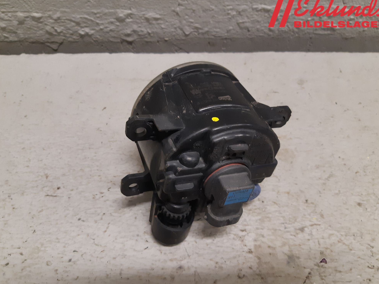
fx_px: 296
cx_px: 189
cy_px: 142
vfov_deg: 51.4
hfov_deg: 65.3
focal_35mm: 27
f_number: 1.7
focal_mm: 3.93
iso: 200
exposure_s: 1/50
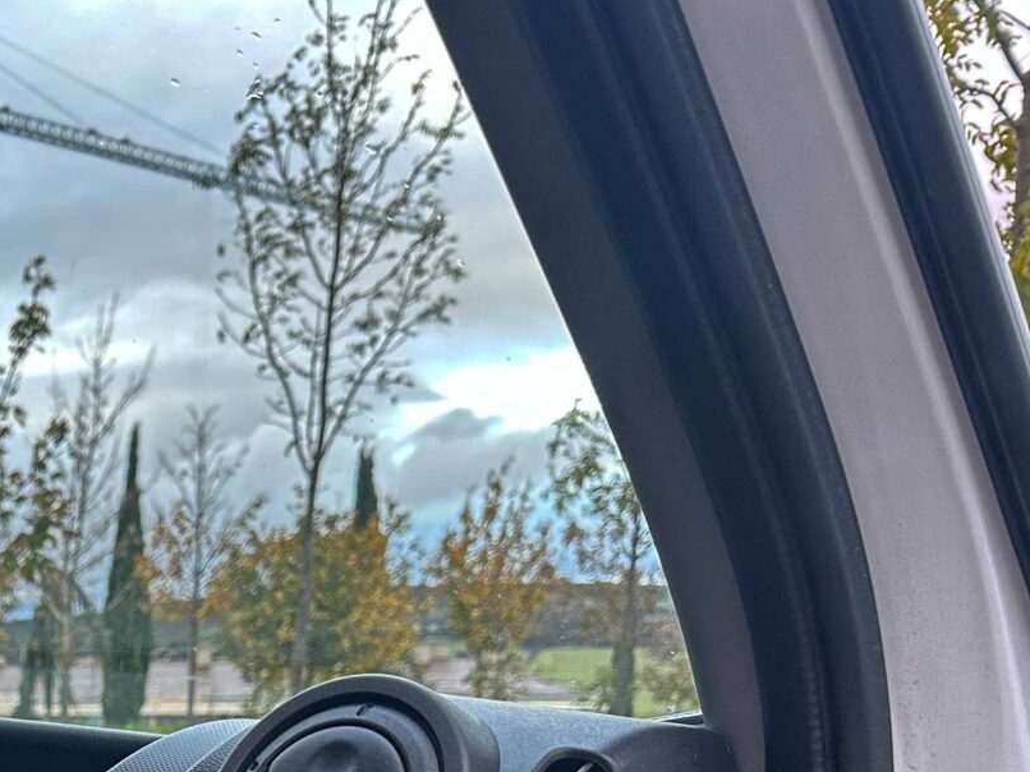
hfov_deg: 27.2
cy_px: 938
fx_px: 1815
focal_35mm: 61
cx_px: -268
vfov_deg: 22.1
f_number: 1.8
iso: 80
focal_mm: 6.86
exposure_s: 1/3200
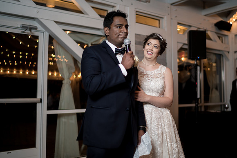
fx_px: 253
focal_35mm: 38
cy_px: 72
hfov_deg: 50.2
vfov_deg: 34.7
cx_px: 130
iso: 250
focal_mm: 35
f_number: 1.4
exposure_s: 1/200
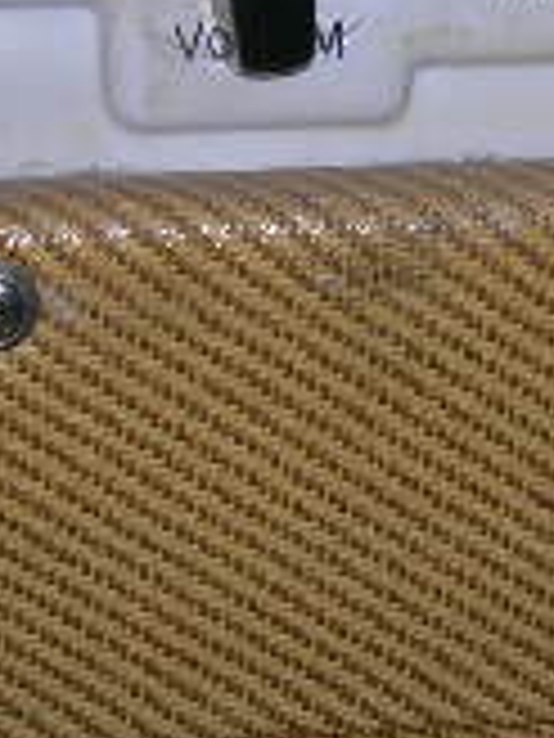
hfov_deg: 8.2
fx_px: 3841
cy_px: 122
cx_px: 631
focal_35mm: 180
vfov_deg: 10.9
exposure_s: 1/60.1
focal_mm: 7.7
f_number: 3.2
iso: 50
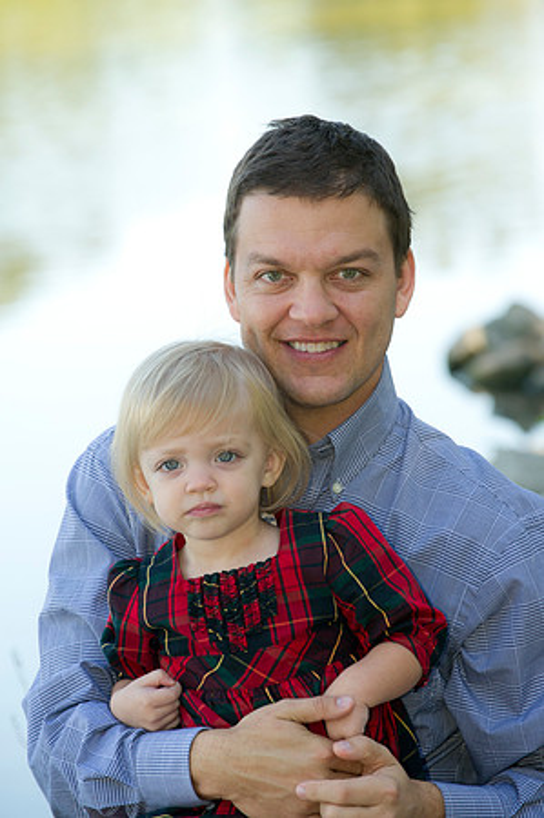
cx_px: 272
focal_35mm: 180
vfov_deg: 11.4
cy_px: 409
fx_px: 4089
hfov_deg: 7.6
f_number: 5.6
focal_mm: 180
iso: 250
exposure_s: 1/160
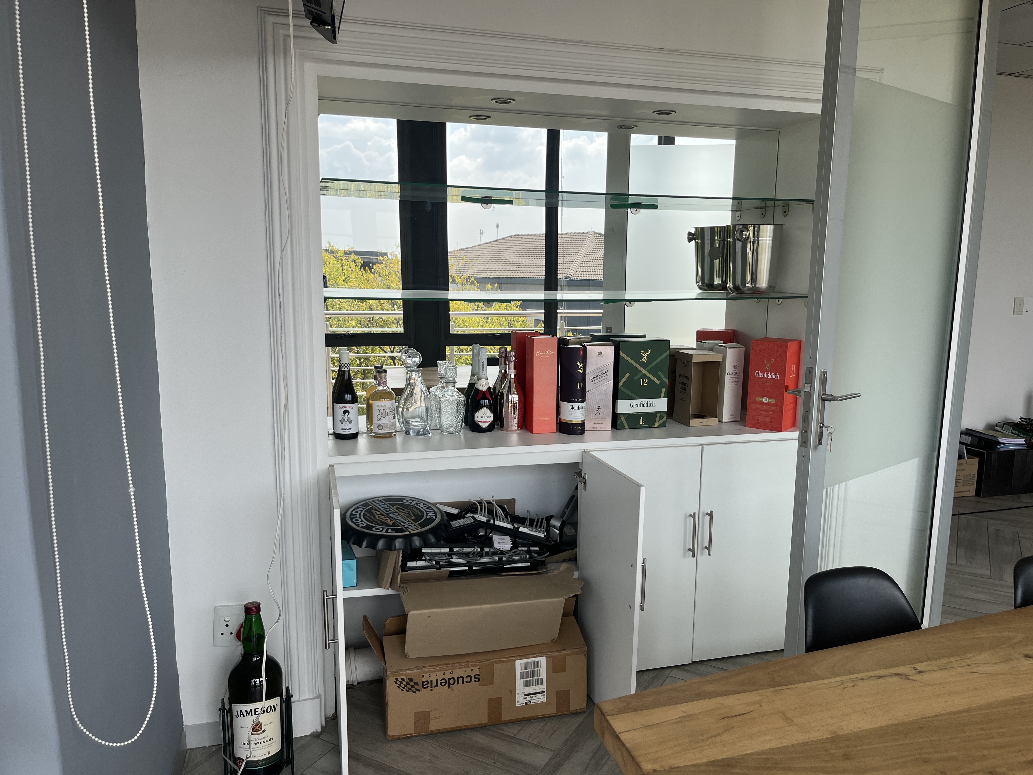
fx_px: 776
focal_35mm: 26
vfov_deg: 53.1
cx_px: 516
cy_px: 388
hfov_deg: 67.3
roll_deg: -1.1
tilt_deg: -10.5
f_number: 1.6
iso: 50
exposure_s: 1/845
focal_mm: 5.1
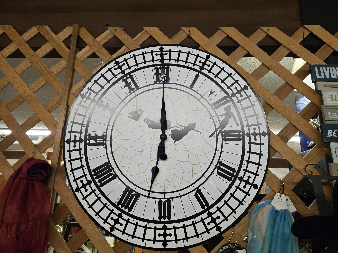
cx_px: 169
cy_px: 126
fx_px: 225
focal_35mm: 23
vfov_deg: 58.9
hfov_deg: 73.9
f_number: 1.8
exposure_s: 1/120
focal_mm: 5.4
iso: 400
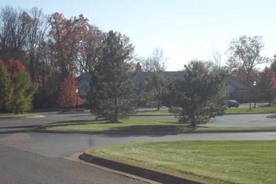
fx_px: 651
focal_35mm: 85
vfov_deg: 16.1
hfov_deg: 23.9
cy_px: 103
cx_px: 139
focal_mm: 14.6
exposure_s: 1/500
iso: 100
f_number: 4.7
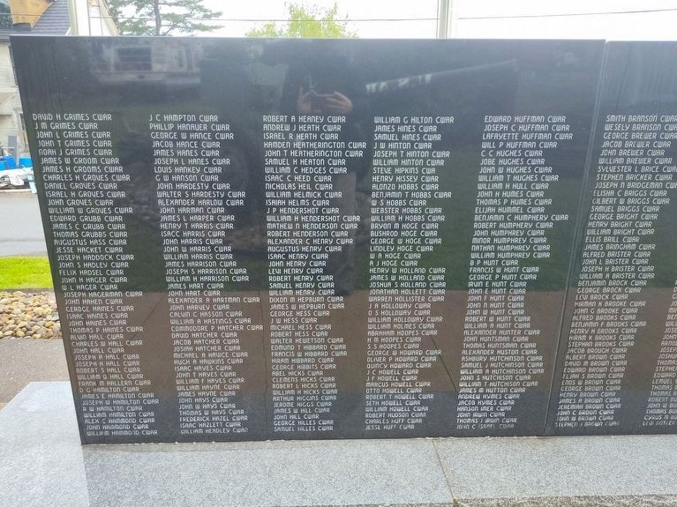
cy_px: 250
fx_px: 469
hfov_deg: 71.6
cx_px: 333
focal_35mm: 24
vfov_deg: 56.8
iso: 100
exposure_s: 1/230
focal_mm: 5.56
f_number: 1.8
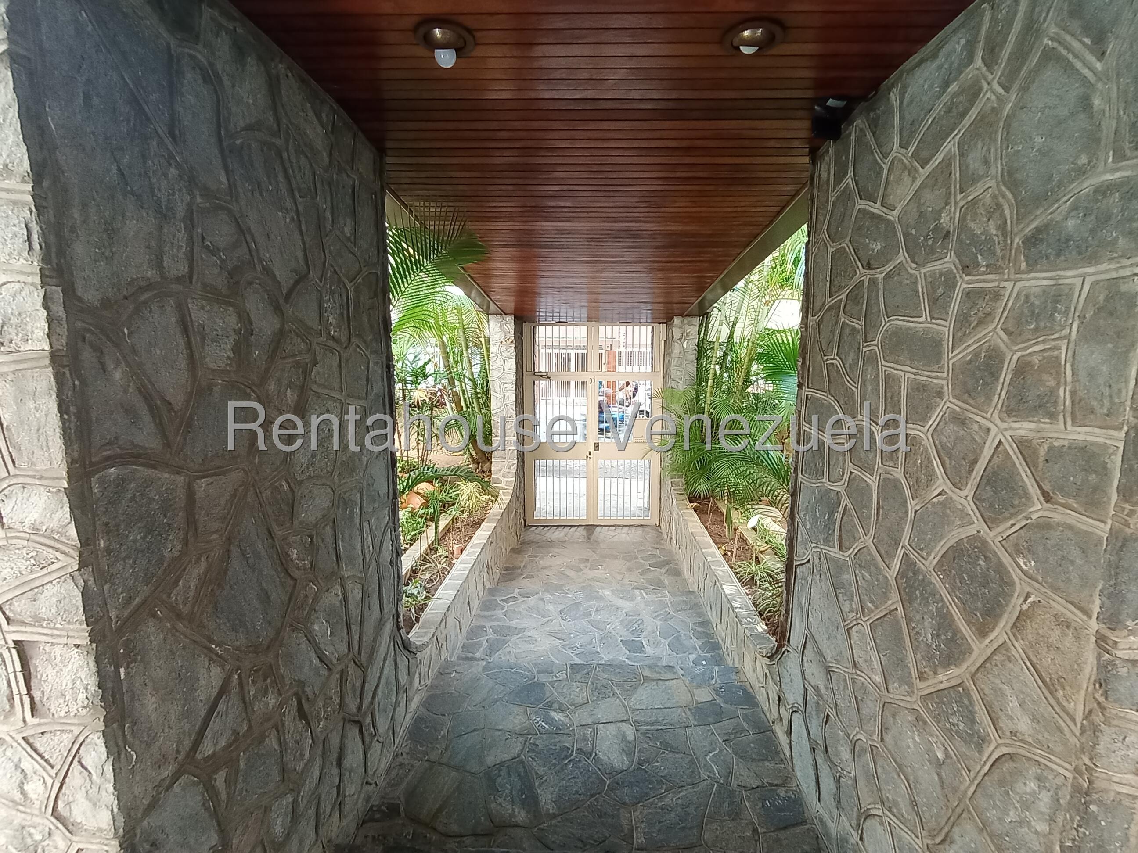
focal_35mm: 17
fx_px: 559
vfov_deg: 74.7
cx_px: 569
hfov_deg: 91.0
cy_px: 426
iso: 170
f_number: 2.2
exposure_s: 1/40
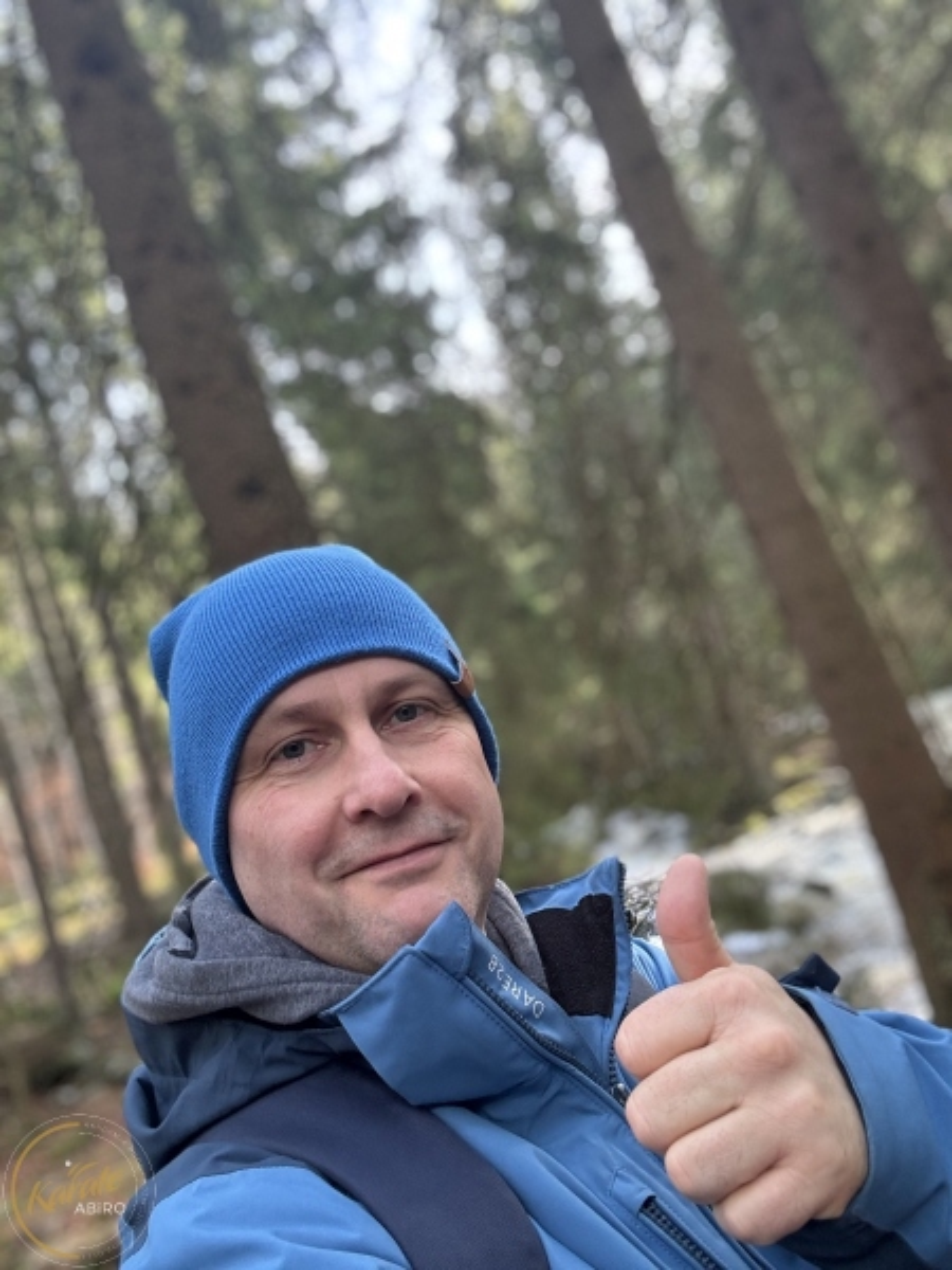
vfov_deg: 60.0
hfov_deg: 46.8
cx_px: 476
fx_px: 1100
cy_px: 635
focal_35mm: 30
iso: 100
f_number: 1.9
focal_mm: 2.69
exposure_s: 1/60
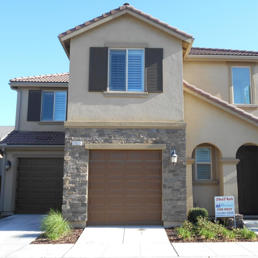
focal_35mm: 38
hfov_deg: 43.8
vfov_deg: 43.9
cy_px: 129
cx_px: 144
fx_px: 320
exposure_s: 1/320
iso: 80
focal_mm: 5.8
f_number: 3.6
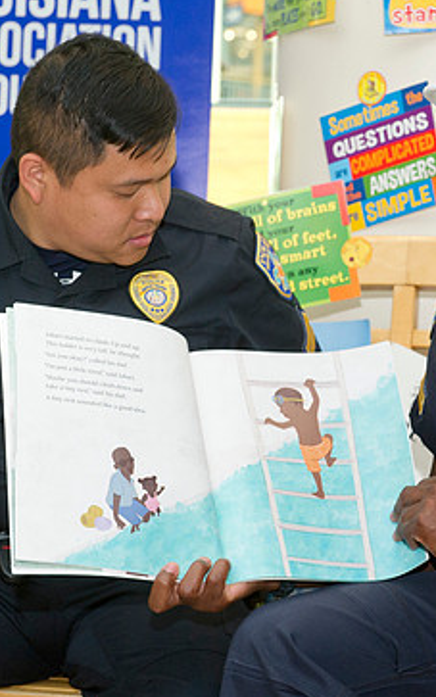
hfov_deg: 11.4
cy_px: 344
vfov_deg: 18.3
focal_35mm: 114
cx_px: 396
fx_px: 2166
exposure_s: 1/250
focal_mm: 70
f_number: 6.3
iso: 1250
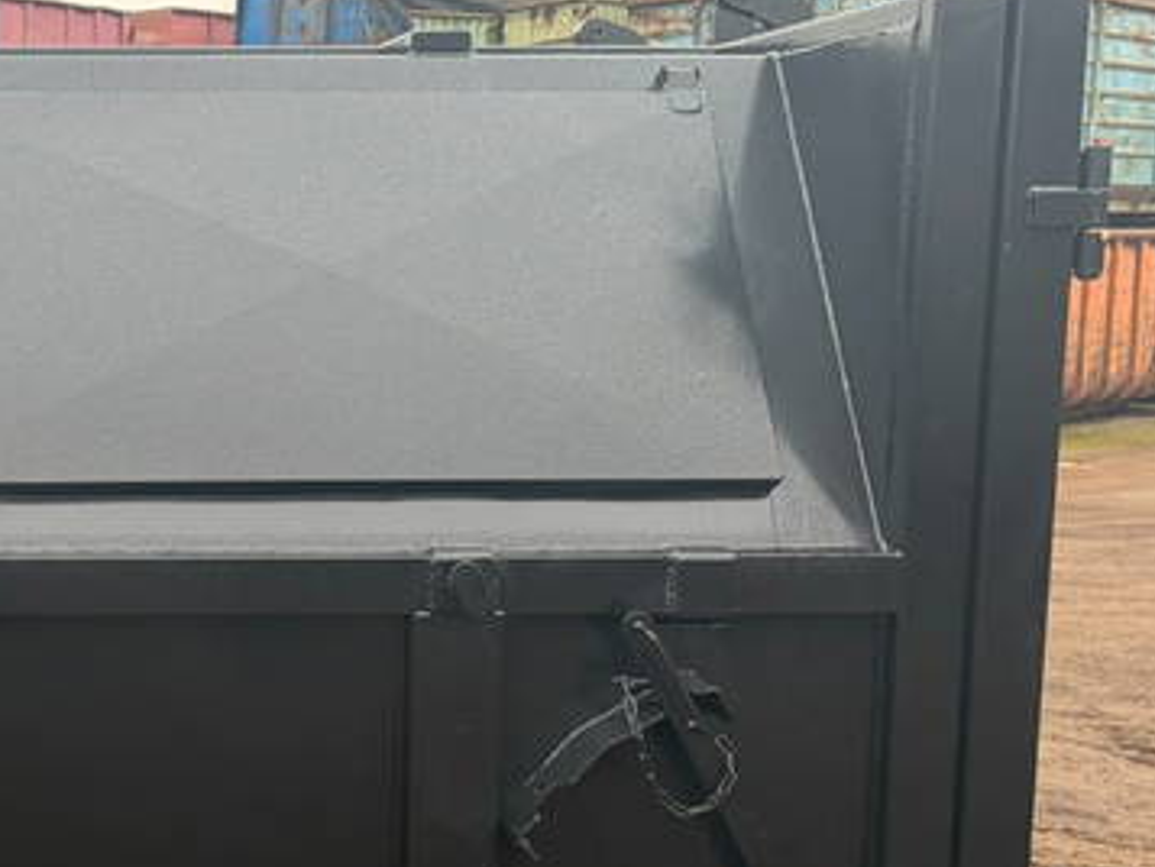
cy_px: 459
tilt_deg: -6.3
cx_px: 21
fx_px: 1836
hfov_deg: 32.4
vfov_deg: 26.6
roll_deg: +0.7
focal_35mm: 55
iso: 50
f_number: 1.6
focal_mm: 5.96
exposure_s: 1/422
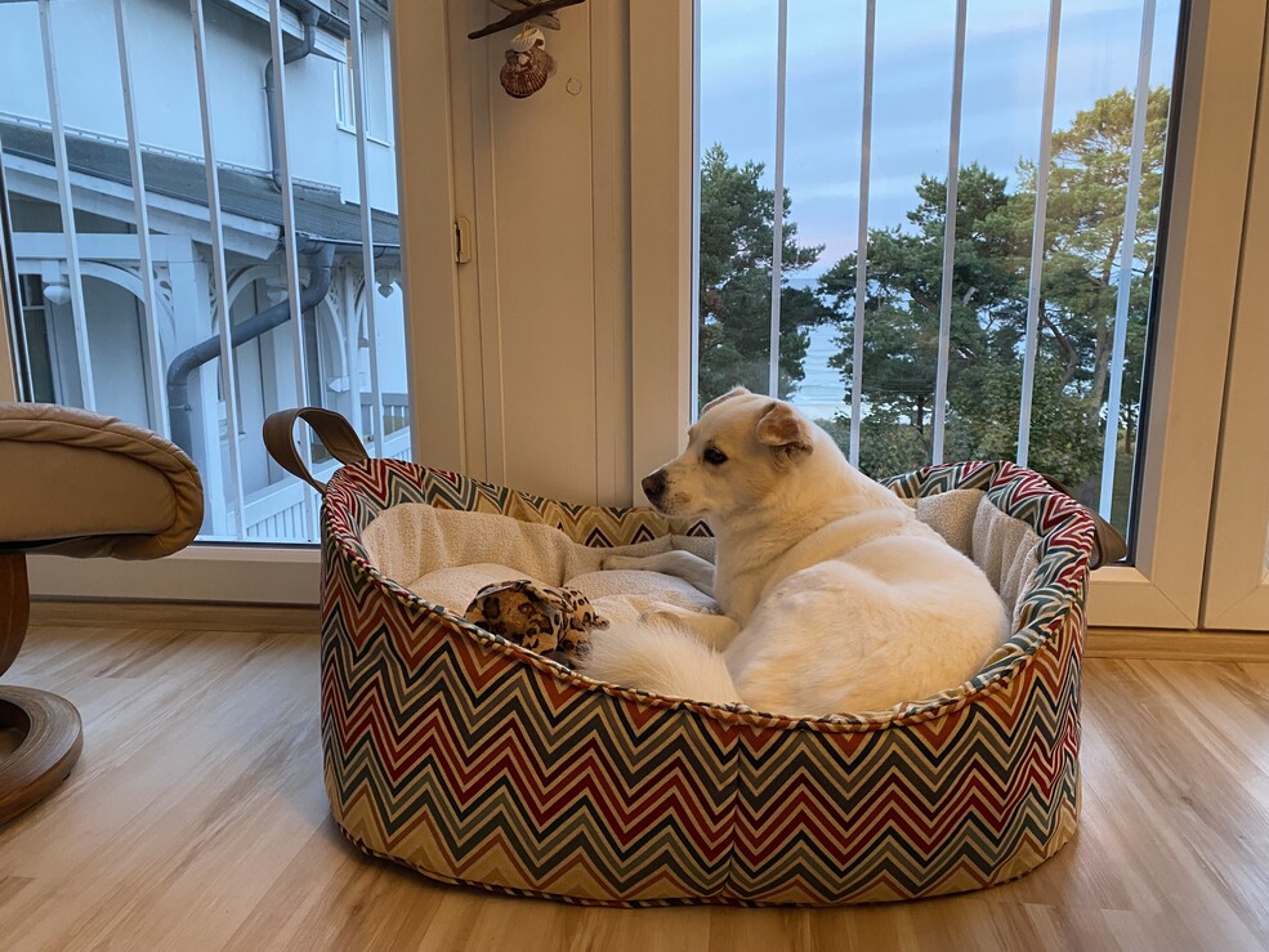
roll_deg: -0.1
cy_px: 476
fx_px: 953
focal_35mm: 26
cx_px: 634
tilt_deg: -10.8
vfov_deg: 53.1
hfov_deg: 67.3
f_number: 1.8
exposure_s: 1/50
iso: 250
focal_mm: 4.25
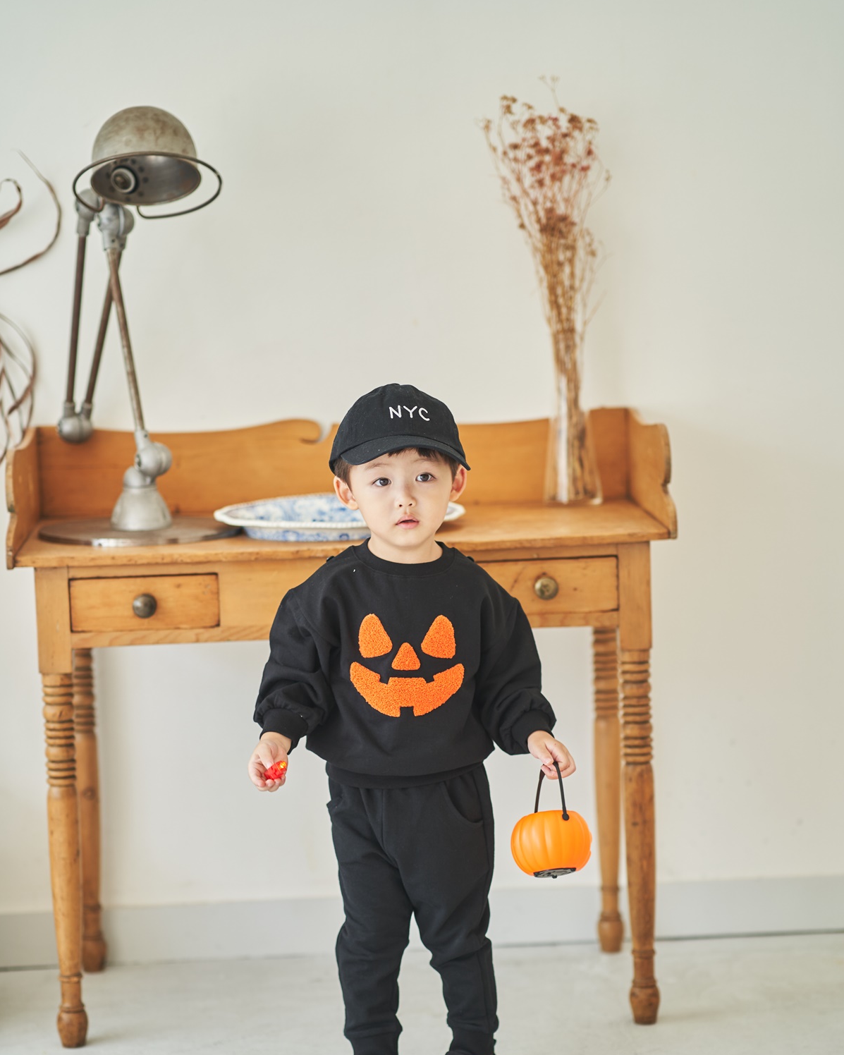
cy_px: 624
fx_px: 2997
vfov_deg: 19.9
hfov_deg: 16.0
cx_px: 422
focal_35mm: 96
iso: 250
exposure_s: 1/200
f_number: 1.8
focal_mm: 85
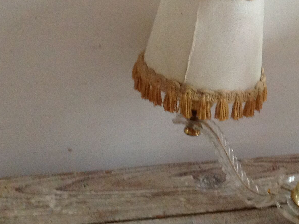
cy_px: 90
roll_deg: -4.5
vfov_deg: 19.1
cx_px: 304
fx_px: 664
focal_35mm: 77
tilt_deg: -36.8
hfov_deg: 24.2
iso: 320
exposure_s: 1/15
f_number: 2.4
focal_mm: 4.28
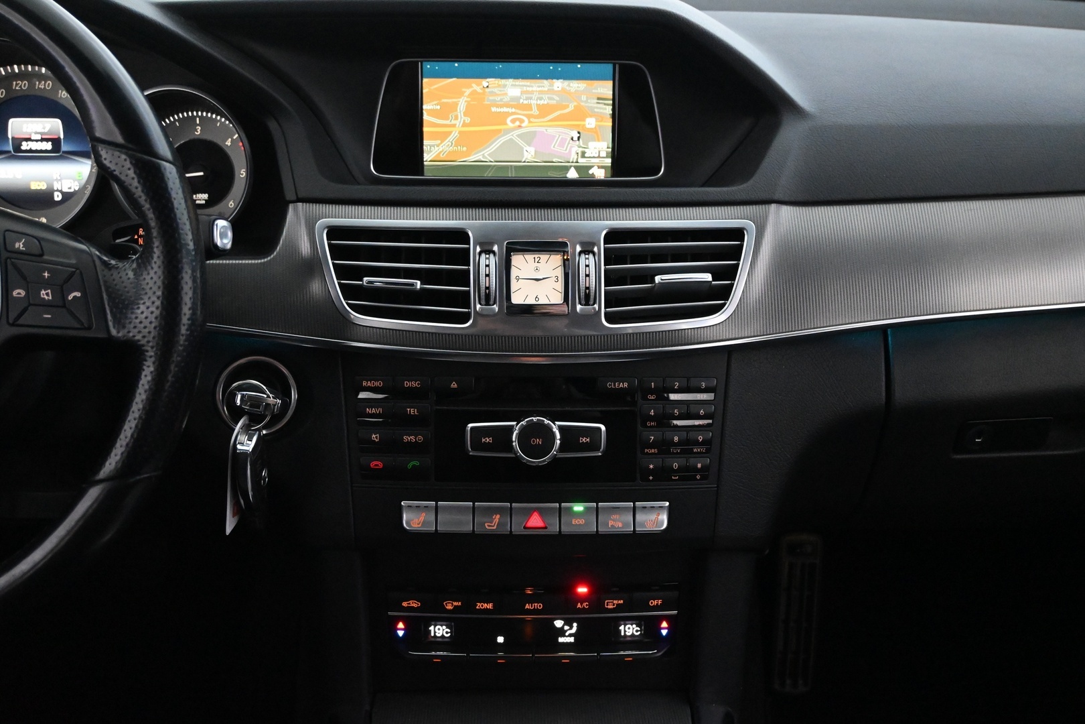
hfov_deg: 46.4
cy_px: 362
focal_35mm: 42
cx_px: 542
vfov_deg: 31.9
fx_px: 1266
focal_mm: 28
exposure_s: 1/50
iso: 8000
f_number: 4.5
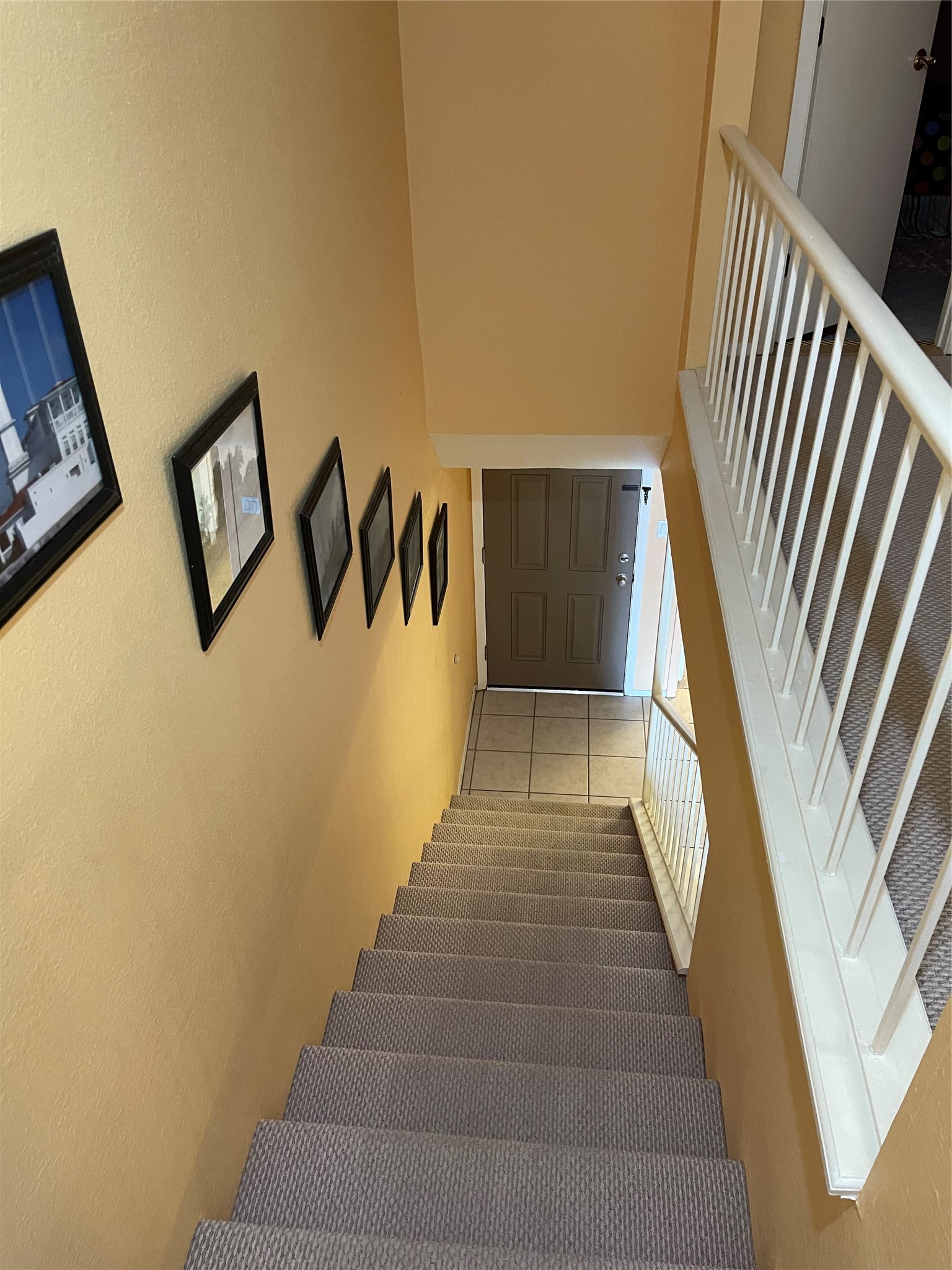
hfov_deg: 54.9
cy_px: 635
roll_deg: +2.0
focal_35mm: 25
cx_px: 476
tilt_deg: -34.8
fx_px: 917
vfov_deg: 69.4
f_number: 1.6
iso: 320
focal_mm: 5.1
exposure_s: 1/60
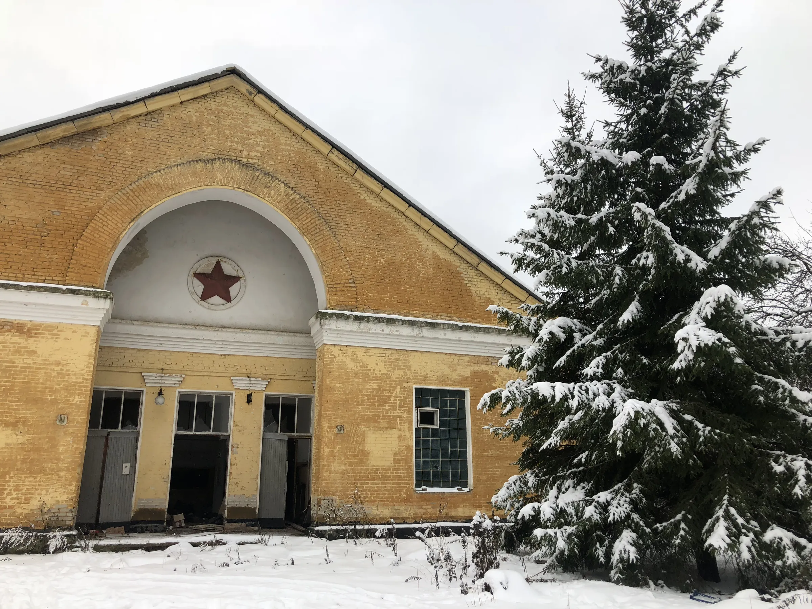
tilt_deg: +17.7
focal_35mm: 28
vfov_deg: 49.7
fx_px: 657
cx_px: 406
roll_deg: +0.8
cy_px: 304
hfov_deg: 63.4
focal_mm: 3.99
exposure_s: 1/202
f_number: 1.8
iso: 20
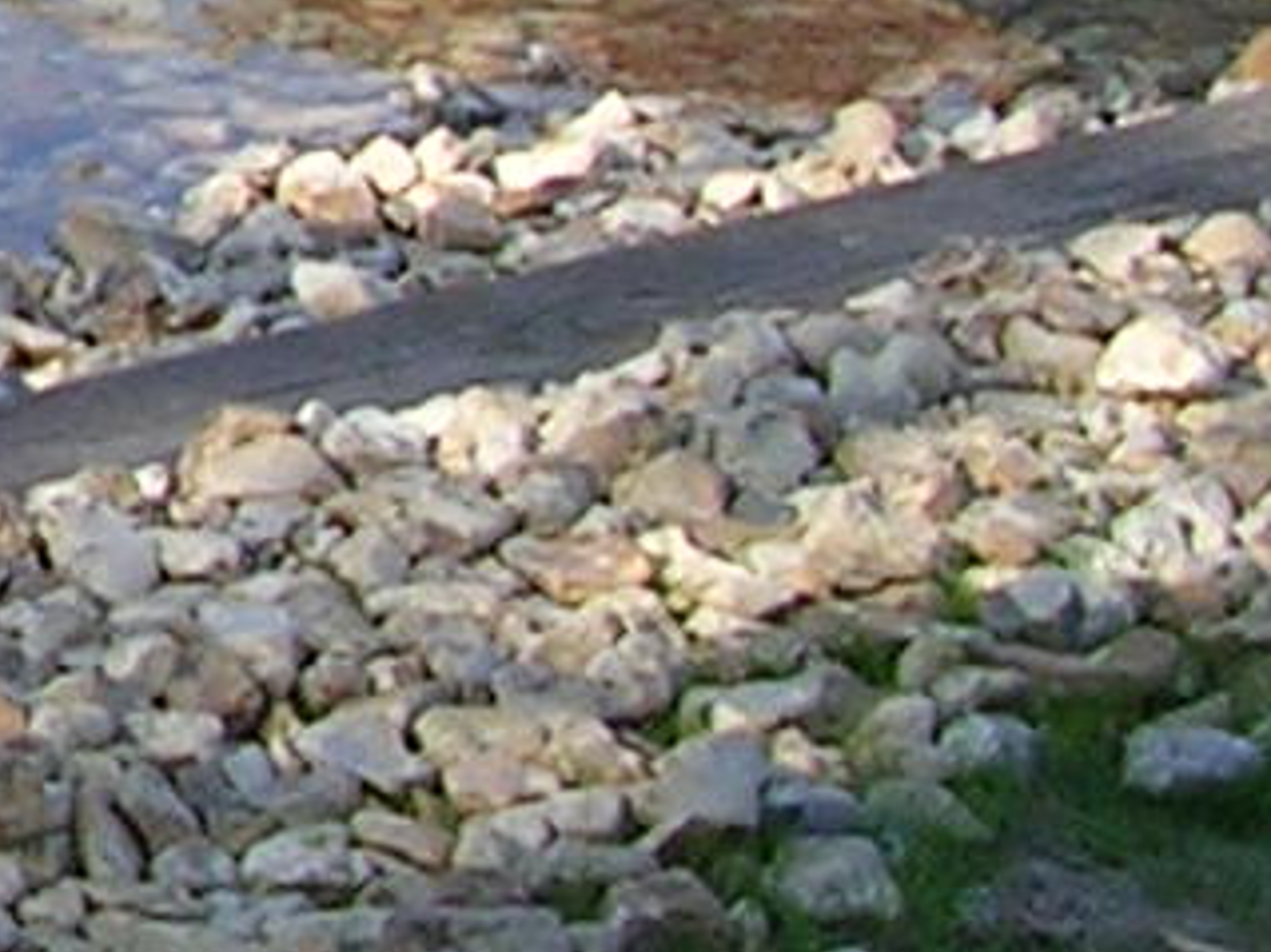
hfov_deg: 7.3
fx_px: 8956
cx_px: -2379
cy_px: -769
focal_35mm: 244
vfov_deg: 6.0
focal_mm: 5.8
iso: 50
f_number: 5.6
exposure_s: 1/137
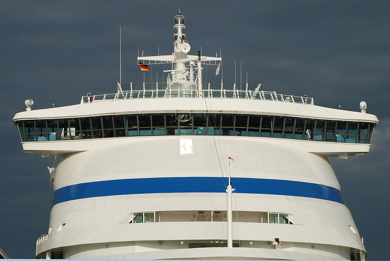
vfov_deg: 13.1
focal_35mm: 105
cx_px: 195
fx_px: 1139
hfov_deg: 19.4
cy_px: 130
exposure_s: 1/250
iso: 125
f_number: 10
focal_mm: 70
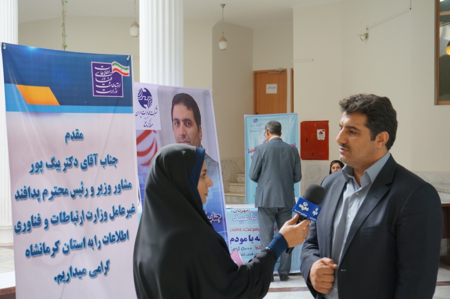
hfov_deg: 37.9
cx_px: 225
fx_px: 655
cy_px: 150
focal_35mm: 52
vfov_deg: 25.7
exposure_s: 1/160
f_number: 5.6
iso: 800
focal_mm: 35
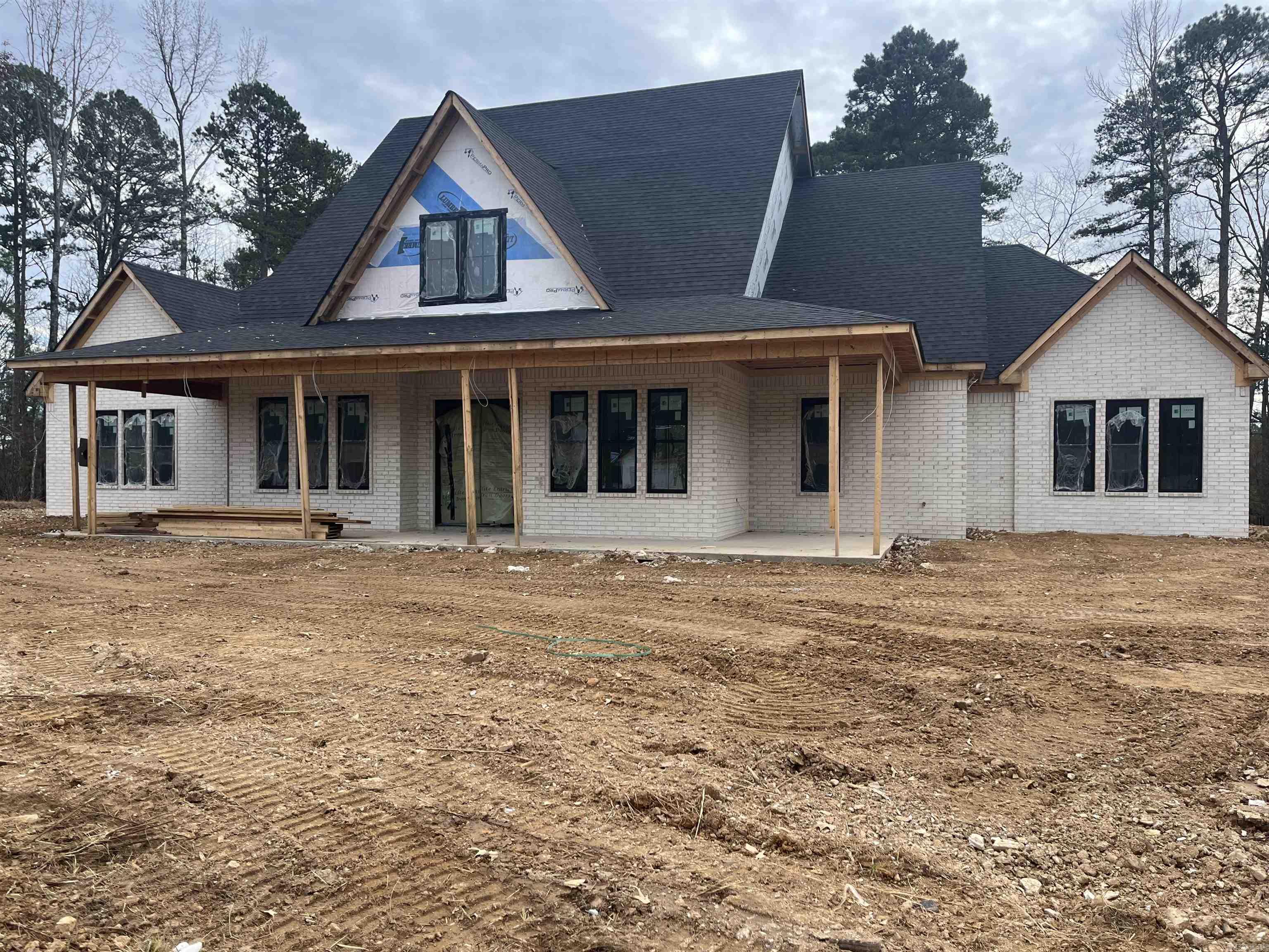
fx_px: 953
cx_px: 634
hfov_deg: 67.3
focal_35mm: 26
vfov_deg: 53.1
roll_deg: +0.0
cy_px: 476
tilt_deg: -1.3
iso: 50
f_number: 1.6
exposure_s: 1/1389
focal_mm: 5.1
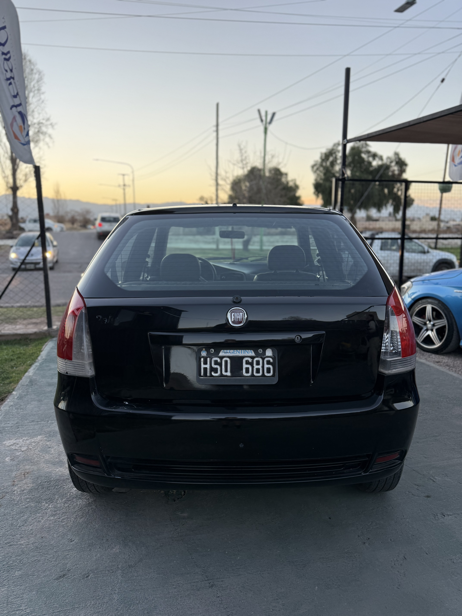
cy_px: 308
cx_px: 231
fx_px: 427
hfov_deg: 56.8
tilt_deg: -10.3
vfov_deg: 71.6
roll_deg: +0.1
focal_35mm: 24
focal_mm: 6.76
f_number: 1.78
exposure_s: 1/260
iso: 100
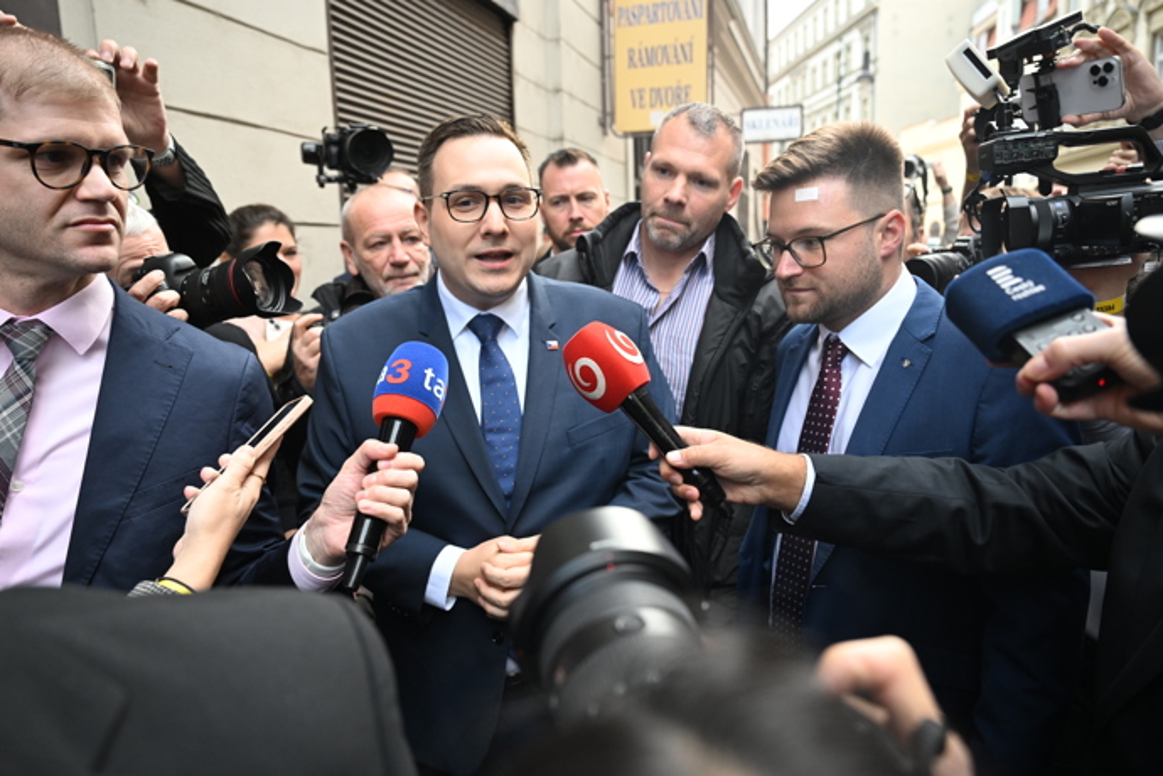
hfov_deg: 70.4
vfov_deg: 50.4
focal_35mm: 26
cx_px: 582
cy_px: 388
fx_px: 824
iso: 2000
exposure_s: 1/800
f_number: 3.5
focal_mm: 25.5
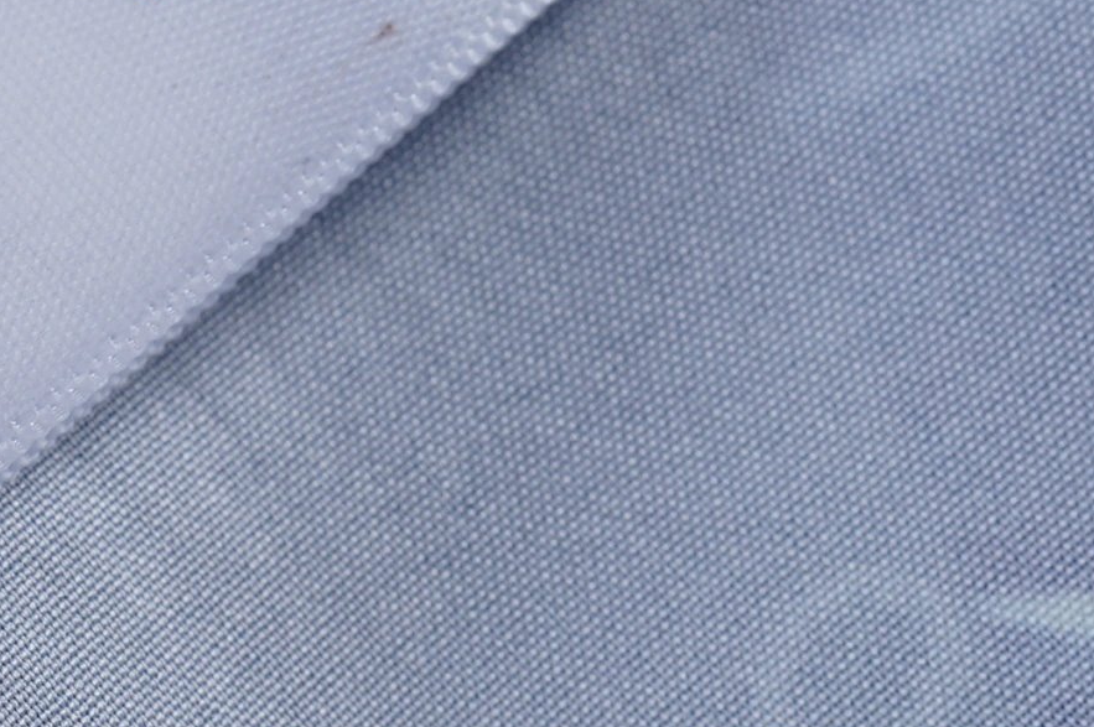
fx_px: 4402
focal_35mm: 145
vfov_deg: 9.4
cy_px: 9
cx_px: -302
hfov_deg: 13.7
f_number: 9
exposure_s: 1/100
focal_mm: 50
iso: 160
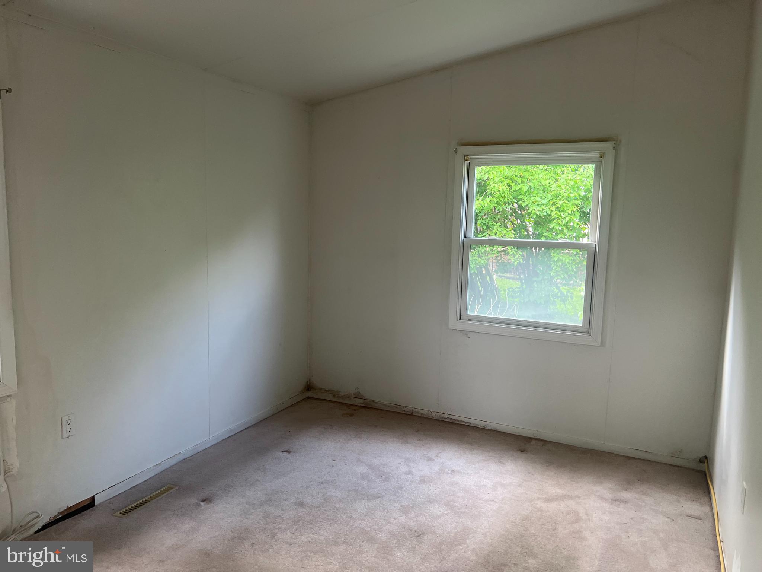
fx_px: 572
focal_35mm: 26
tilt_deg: -4.5
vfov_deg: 53.1
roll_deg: -2.0
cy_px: 286
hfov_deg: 67.3
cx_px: 381
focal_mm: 5.7
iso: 125
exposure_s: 1/117
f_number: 1.5
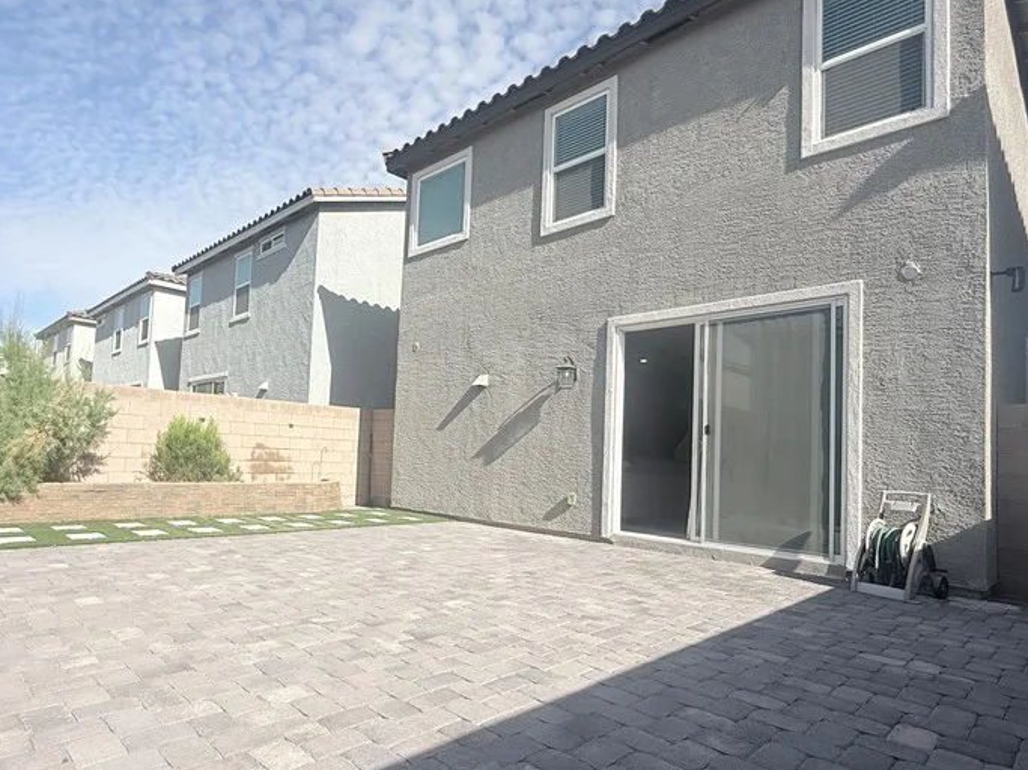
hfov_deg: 79.0
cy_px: 423
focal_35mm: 21
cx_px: 494
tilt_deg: +4.4
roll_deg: -1.7
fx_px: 624
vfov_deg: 63.3
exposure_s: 1/2320
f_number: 2.2
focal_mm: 2.22
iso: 50
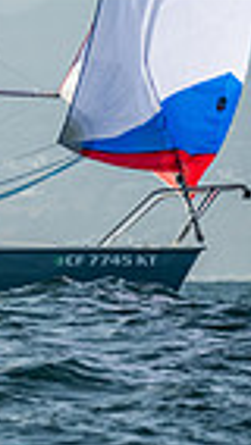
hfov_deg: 1.3
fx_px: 10884
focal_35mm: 921
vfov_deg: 2.3
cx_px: -501
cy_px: 109
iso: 320
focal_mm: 200
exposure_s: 1/1000
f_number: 6.3
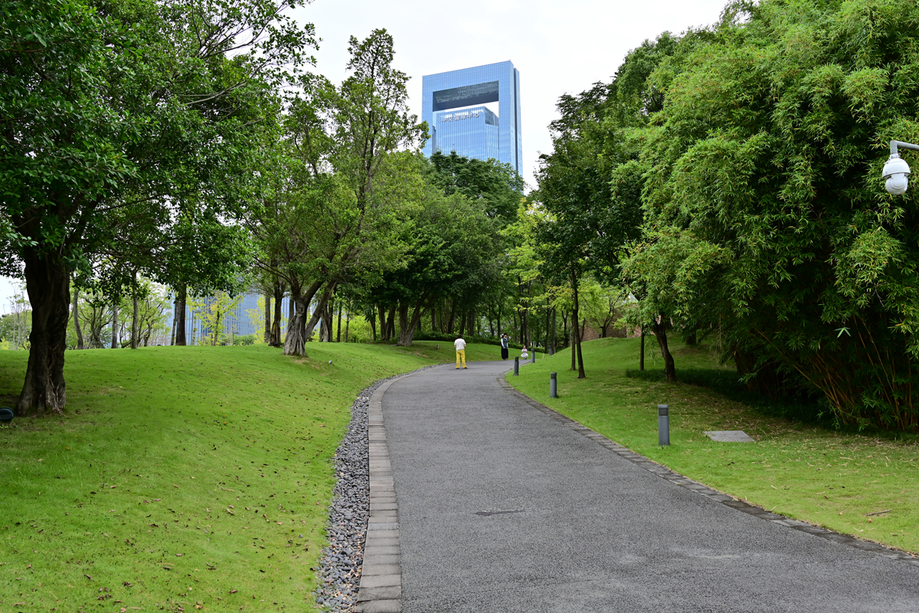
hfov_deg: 61.9
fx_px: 766
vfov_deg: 43.6
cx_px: 460
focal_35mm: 30
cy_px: 306
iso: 125
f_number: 8
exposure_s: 1/160
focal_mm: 30
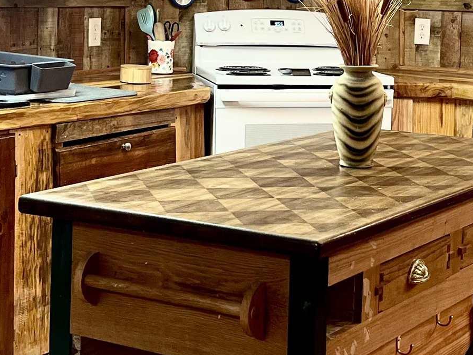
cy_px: 80
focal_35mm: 89
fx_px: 1216
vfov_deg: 16.5
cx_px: 293
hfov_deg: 22.0
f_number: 1.6
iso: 160
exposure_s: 1/60
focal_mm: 5.1
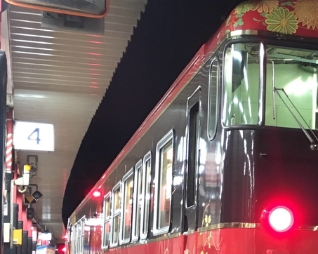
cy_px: 217
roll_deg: +0.8
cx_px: 359
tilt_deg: +4.0
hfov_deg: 23.6
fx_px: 706
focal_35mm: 75
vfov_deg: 20.1
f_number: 2.2
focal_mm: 4.15
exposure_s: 1/17
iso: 200
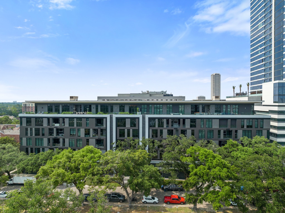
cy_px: 106
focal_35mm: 24
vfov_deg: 56.8
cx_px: 142
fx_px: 197
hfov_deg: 71.6
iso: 140
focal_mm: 12.29
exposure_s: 1/2000
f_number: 2.8
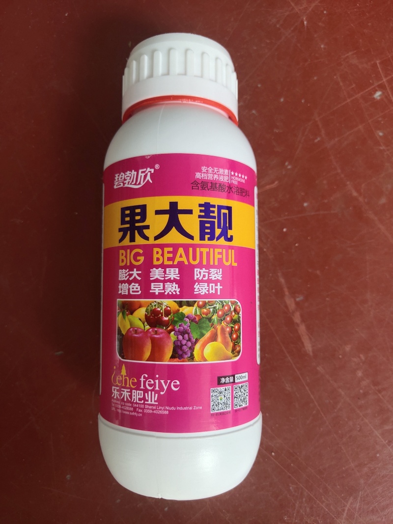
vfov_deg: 61.7
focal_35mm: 29
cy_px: 262
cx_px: 196
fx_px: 439
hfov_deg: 48.2
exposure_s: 1/100
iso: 83
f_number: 1.8
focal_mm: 4.27
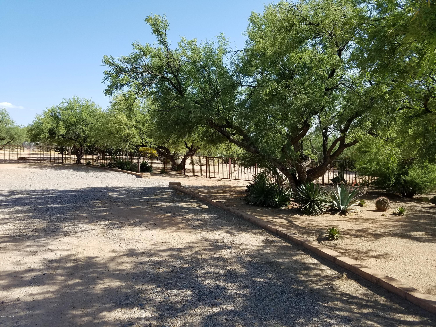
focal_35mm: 26
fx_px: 327
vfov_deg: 53.1
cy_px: 164
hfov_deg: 67.3
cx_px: 218
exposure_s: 1/1388
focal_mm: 4.2
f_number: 1.7
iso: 50
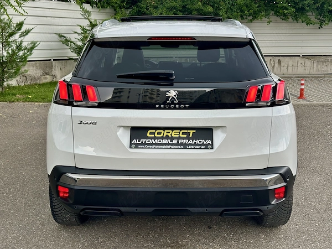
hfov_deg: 39.7
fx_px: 460
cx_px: 166
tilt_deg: -9.9
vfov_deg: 30.3
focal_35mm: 48
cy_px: 124
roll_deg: -0.6
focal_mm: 6.86
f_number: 1.78
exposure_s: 1/231
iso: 50
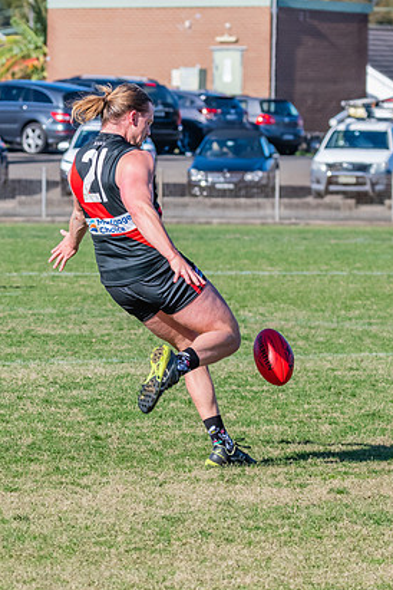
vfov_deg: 4.9
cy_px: 235
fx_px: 6844
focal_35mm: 418
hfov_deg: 3.3
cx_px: 112
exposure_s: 1/1600
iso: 800
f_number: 9
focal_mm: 180
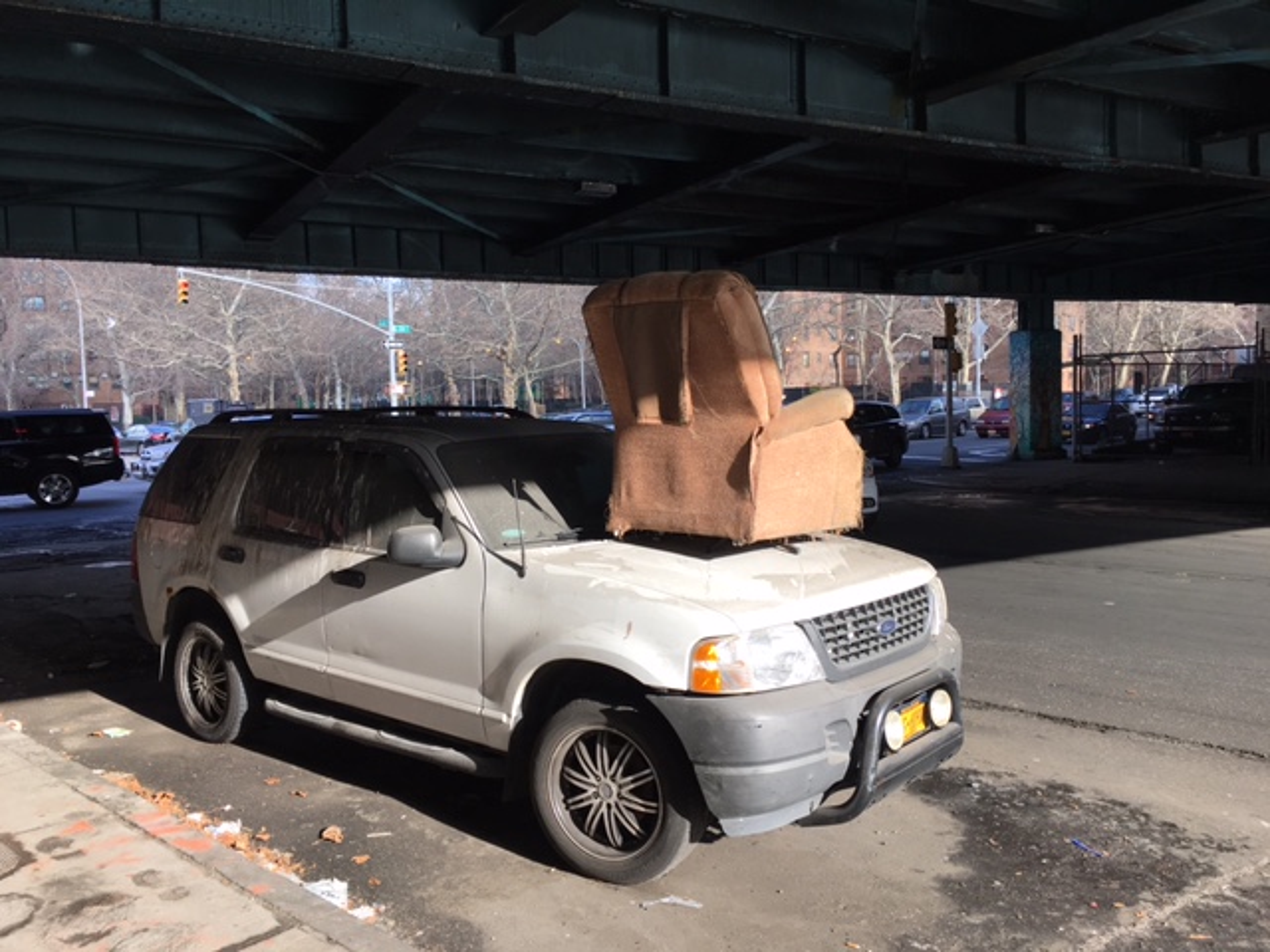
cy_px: 476
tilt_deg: -3.3
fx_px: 1064
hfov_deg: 61.7
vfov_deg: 48.2
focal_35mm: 29
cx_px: 635
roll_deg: +1.8
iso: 25
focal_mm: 4.15
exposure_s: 1/331
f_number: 2.2
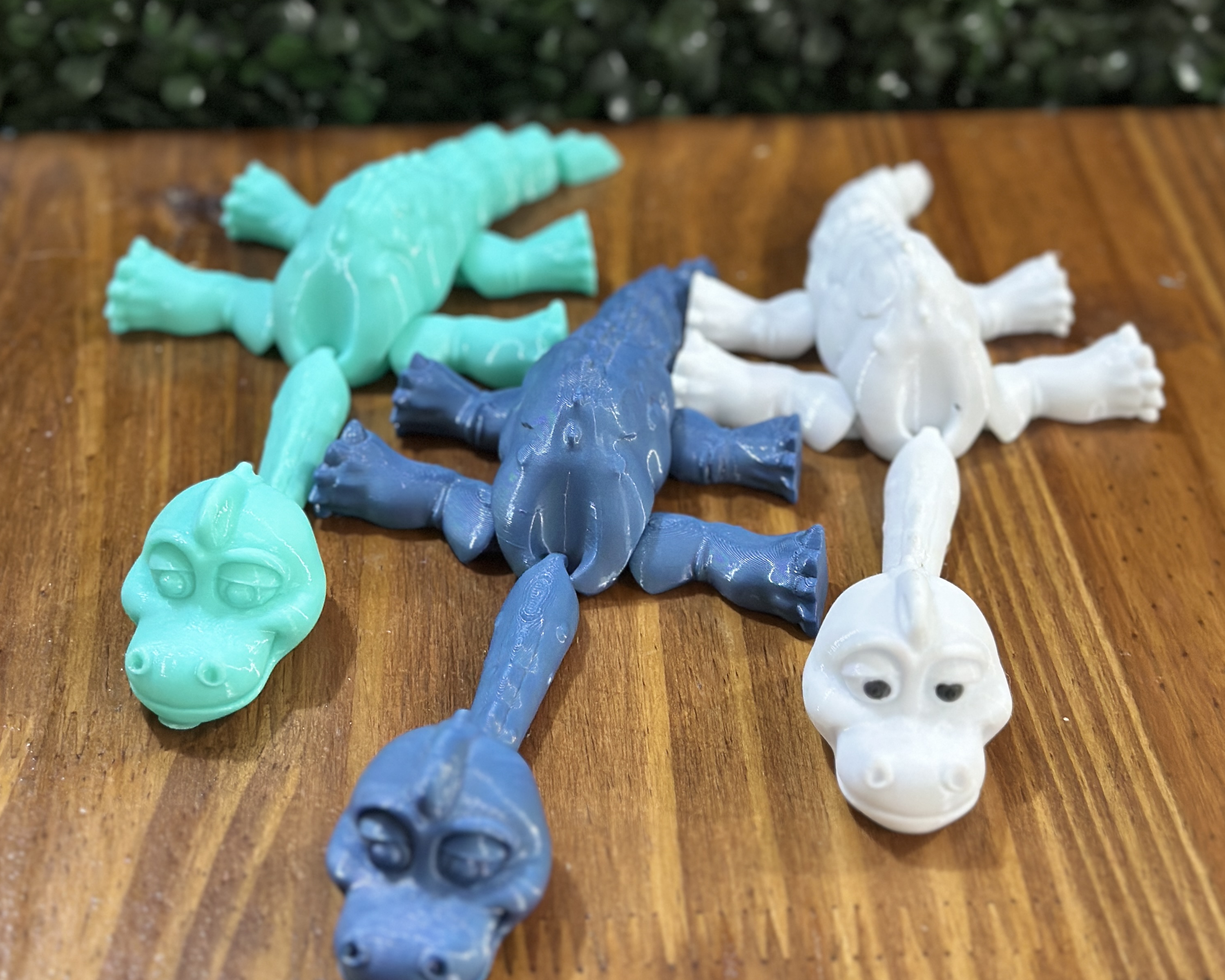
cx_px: 613
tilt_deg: -35.5
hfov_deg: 30.0
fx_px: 2284
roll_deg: -2.6
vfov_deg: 24.1
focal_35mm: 63
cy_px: 315
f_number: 1.78
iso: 320
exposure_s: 1/50
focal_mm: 6.86
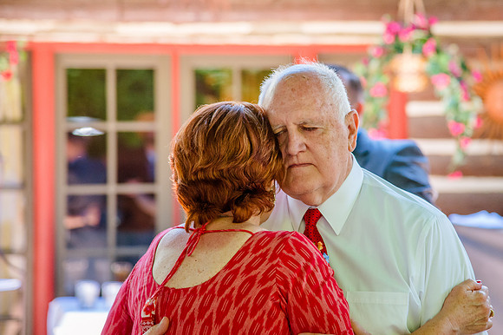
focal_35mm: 153
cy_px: 129
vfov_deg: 8.9
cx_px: 310
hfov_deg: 13.4
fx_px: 2142
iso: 1600
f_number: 4
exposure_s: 1/320
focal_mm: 120
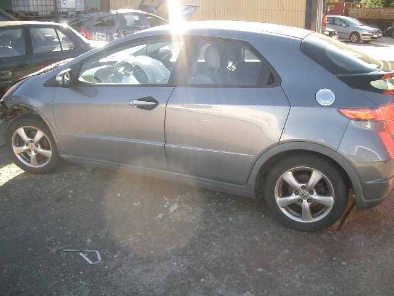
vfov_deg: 40.7
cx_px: 197
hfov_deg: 52.6
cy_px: 148
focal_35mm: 35
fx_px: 398
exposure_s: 1/125
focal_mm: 5.8
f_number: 2.6
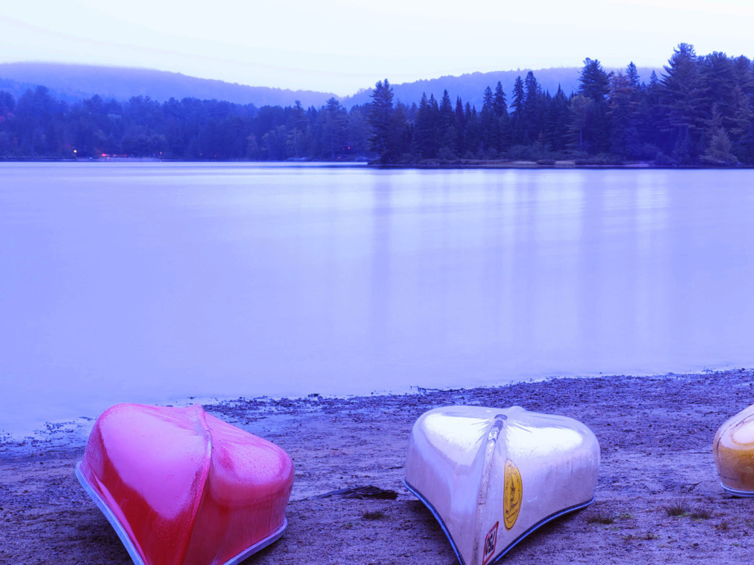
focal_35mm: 99
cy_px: 116
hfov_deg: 19.5
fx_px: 2156
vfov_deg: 14.9
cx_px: 652
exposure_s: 298
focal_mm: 50
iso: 200
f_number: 16
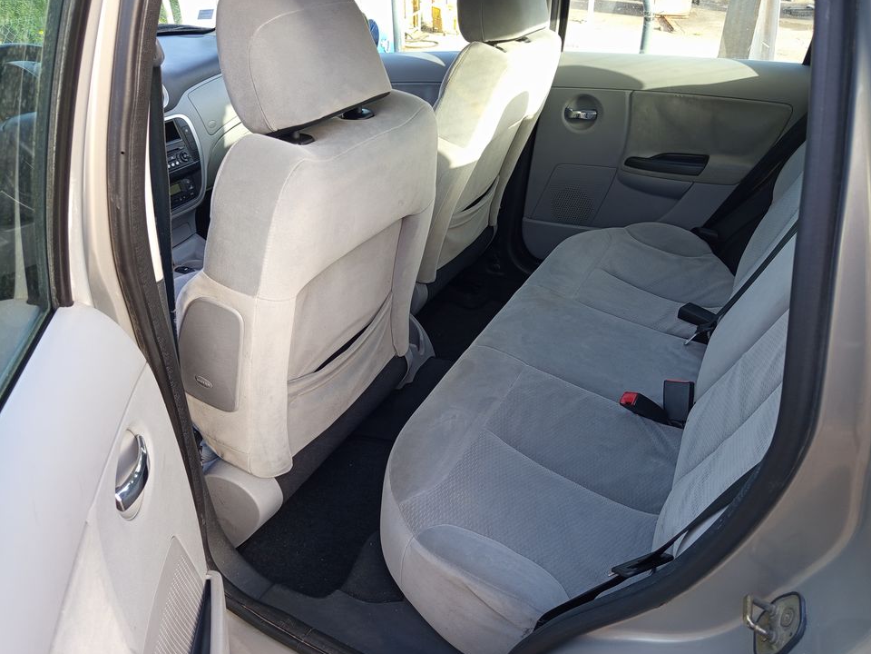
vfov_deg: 54.9
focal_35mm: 25
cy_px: 322
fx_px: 629
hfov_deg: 69.4
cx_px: 453
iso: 136
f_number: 1.7
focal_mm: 5.24
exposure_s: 1/100
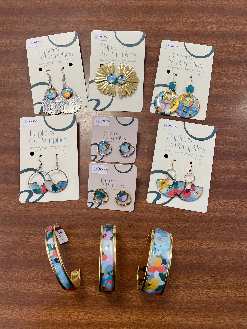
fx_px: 247
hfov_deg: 53.1
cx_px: 124
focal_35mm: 26
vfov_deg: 67.3
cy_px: 164
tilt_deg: -77.3
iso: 100
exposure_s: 1/100
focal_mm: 4.2
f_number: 1.6
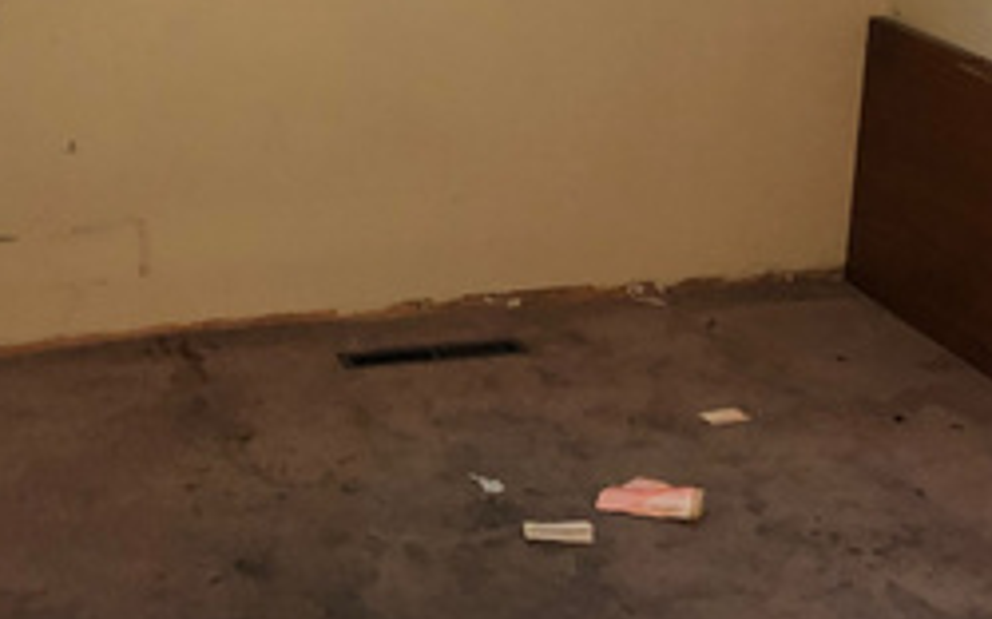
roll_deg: -1.6
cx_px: 488
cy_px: 24
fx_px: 2054
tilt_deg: -10.8
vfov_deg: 16.8
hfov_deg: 27.2
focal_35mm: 76
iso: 100
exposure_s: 1/15
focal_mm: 4
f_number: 1.8
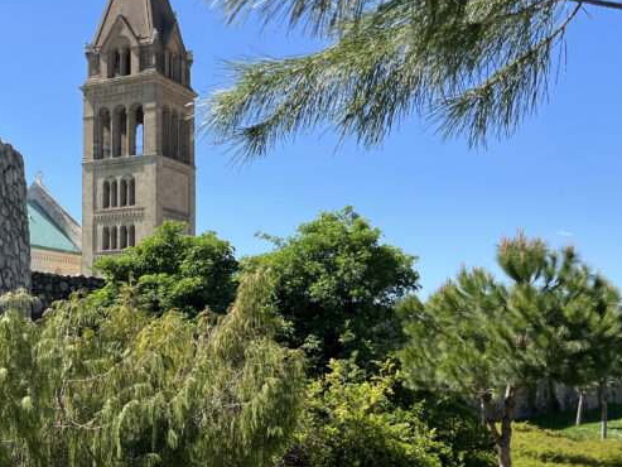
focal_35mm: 54
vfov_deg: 27.0
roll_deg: +0.1
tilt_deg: +3.8
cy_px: 287
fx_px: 971
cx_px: 102
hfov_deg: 34.2
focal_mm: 5.1
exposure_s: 1/1957
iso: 50
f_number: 1.6
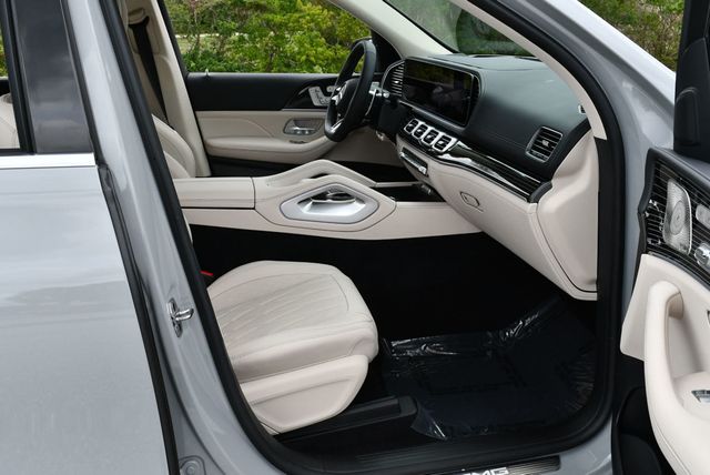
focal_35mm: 36
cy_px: 238
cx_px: 355
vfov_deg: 36.9
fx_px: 711
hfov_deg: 53.1
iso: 200
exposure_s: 1/250
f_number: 8
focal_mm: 18
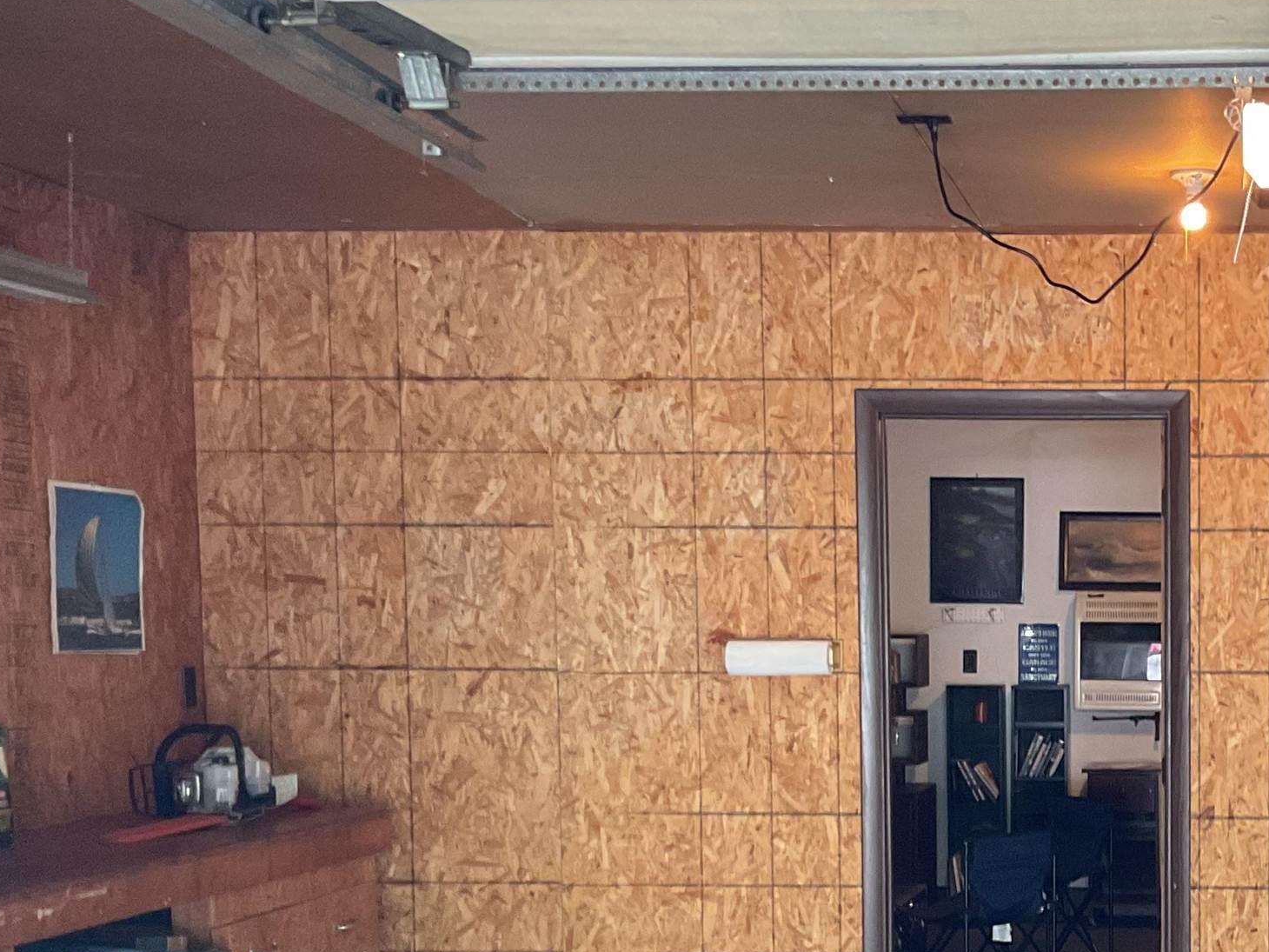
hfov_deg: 30.0
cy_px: 795
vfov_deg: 23.6
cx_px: 1189
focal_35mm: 61
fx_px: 2236
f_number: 1.8
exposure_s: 1/60
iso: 125
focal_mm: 3
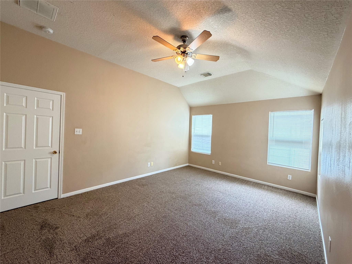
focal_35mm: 14
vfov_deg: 85.7
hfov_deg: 102.1
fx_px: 142
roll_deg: -1.8
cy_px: 132
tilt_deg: -1.2
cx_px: 176
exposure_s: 1/60
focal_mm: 2.22
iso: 400
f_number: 2.2
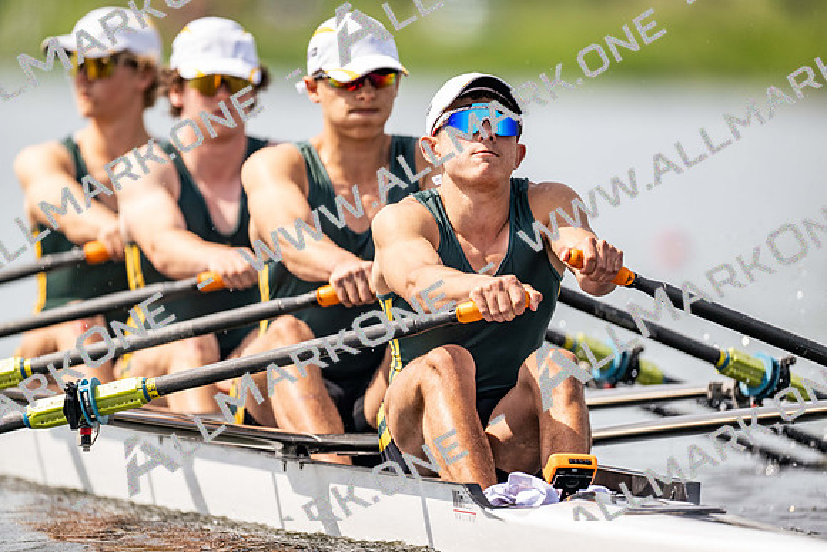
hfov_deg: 3.4
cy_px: 276
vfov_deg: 2.3
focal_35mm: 600
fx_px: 13786
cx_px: 414
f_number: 4
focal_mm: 600
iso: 450
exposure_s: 1/2500
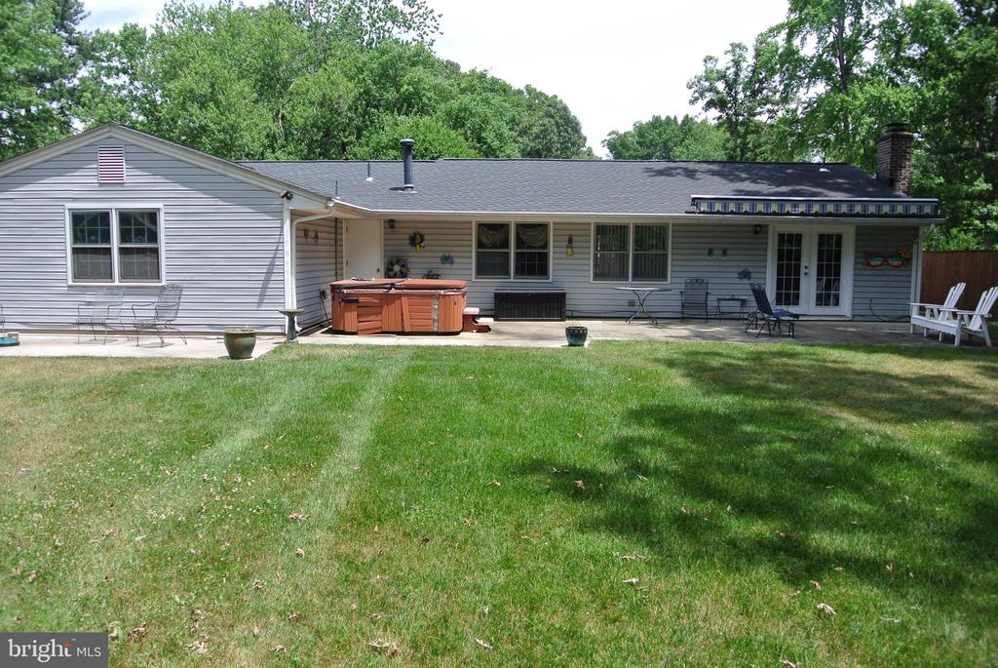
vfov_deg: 48.0
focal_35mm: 27
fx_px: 749
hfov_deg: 67.3
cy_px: 334
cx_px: 499
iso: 100
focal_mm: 10
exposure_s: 1/500
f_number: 4.5
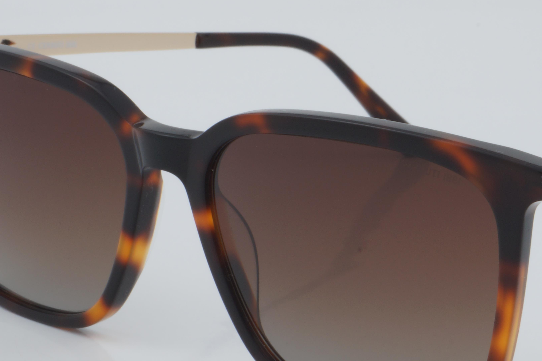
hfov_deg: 14.7
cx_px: 391
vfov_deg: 9.9
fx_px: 2093
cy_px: 223
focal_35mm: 139
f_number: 32
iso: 100
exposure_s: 1/3
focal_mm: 50
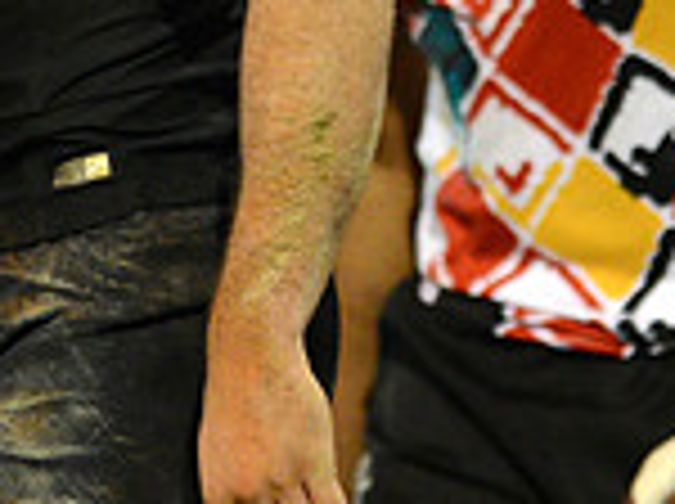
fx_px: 21785
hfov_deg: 1.8
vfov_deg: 1.3
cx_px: -117
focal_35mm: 1119
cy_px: -173
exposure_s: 1/640
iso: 3200
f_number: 2.8
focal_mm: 300
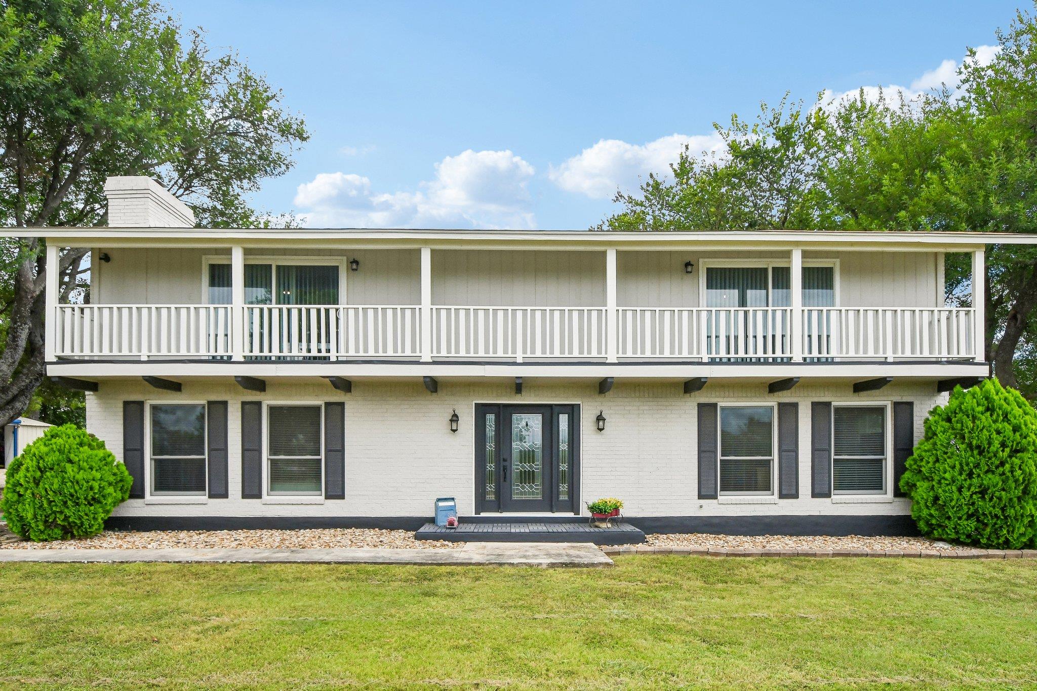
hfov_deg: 81.2
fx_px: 605
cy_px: 346
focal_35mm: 21
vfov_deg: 59.5
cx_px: 518
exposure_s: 1/1250
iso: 400
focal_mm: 14
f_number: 8
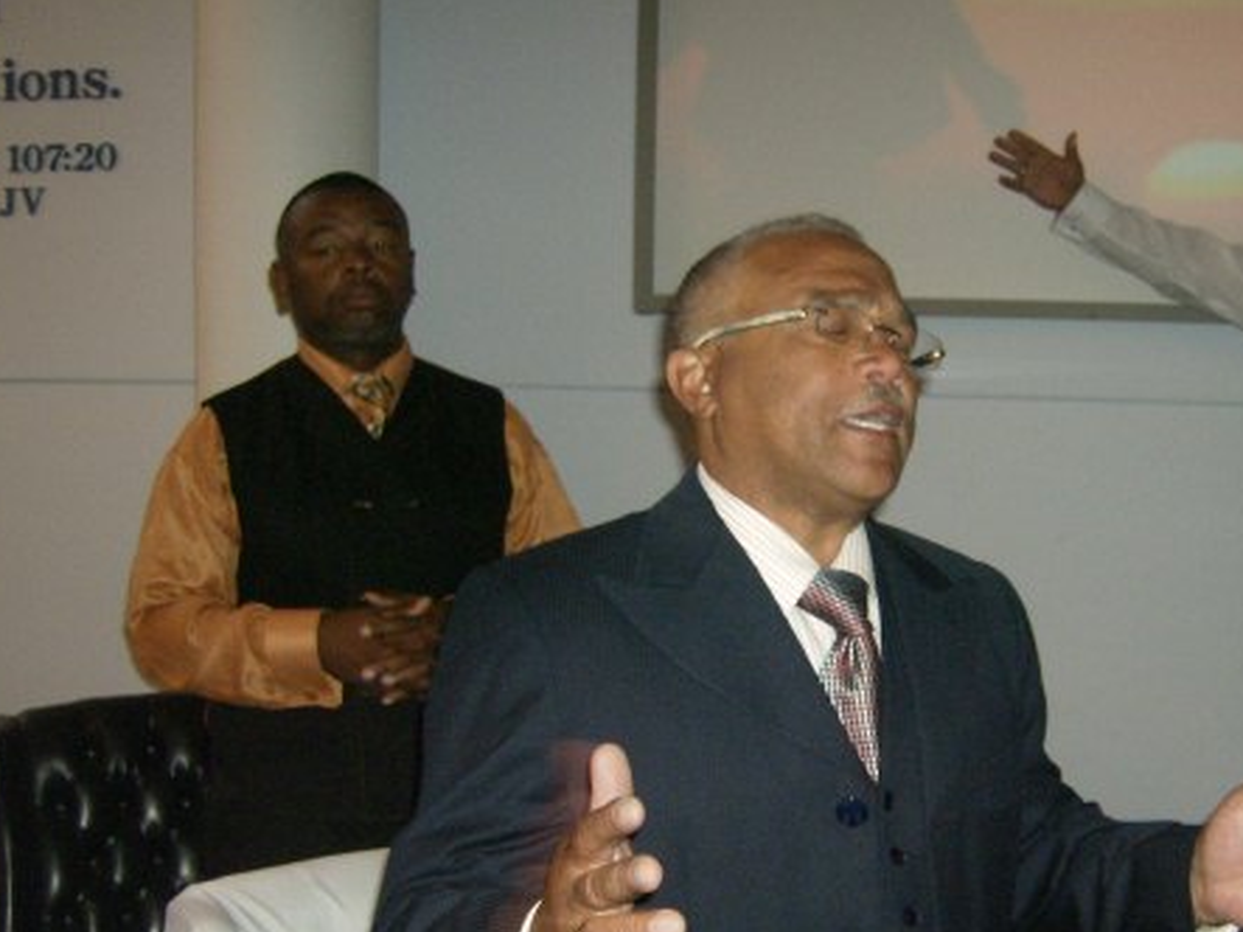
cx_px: 814
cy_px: 623
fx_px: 1867
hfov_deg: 36.5
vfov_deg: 27.8
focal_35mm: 52
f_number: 2.8
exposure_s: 1/60
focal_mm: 6
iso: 200
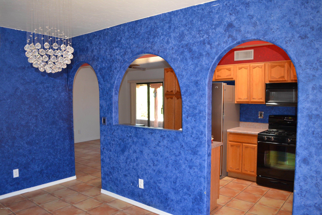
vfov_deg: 47.9
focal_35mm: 27
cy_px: 108
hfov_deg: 67.4
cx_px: 161
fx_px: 241
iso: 500
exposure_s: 1/60
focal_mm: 18
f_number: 3.5
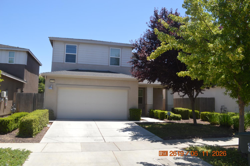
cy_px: 83
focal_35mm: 27
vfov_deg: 47.8
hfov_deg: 67.4
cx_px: 125
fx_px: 187
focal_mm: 18
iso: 100
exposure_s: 1/200
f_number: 7.1
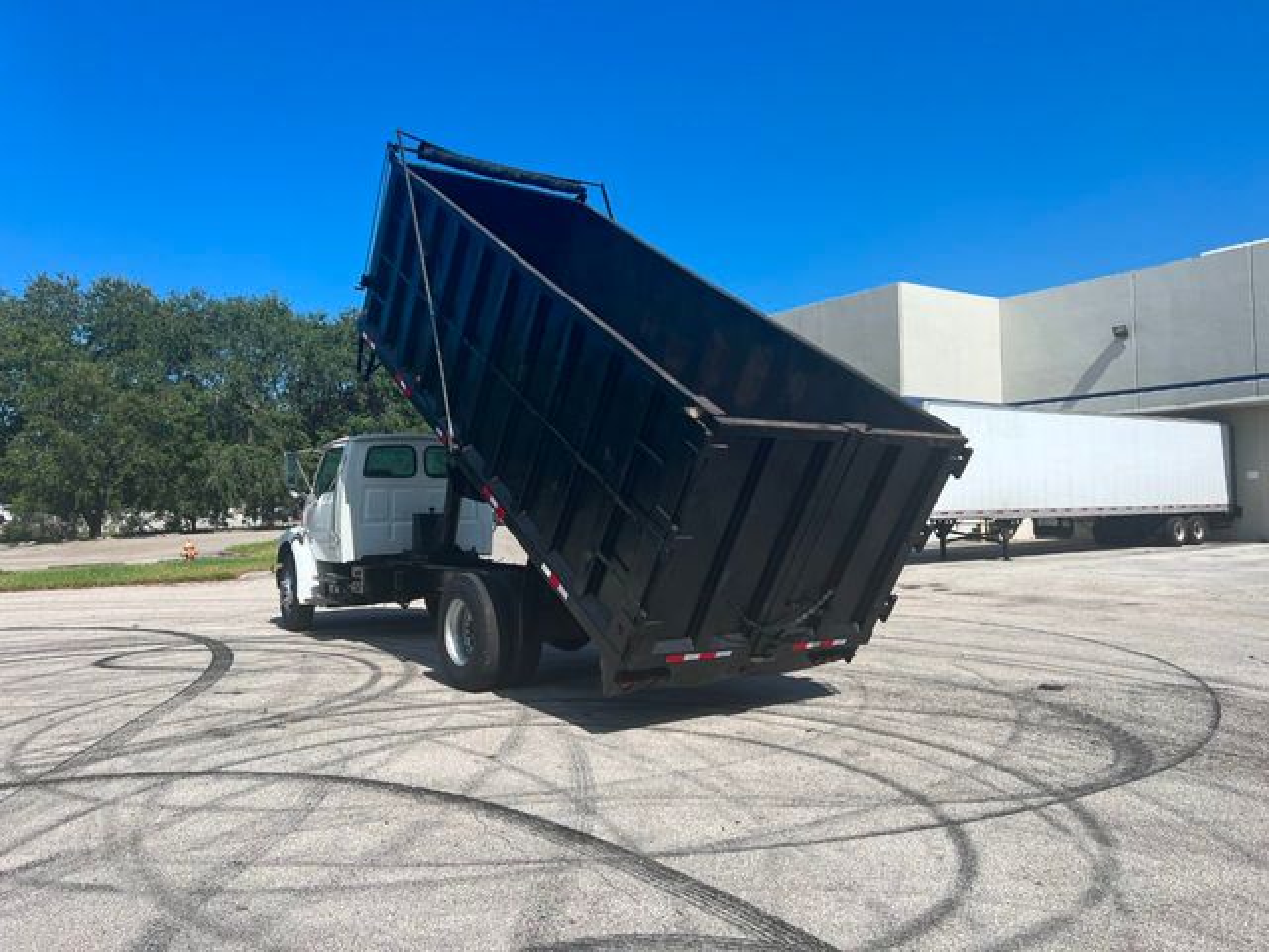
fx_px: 953
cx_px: 634
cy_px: 476
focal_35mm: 26
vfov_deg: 53.1
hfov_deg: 67.3
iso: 50
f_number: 1.5
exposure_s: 1/4274
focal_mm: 5.7
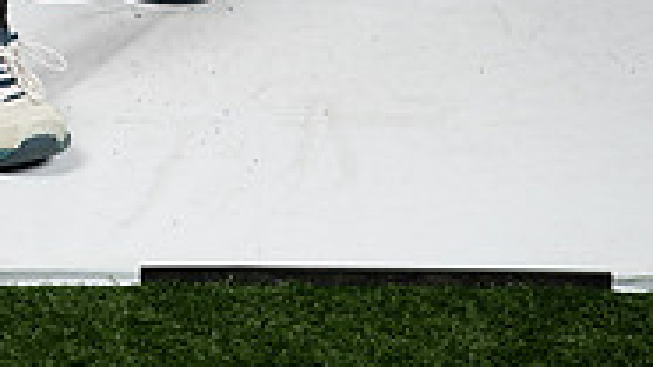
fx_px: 3082
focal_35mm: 178
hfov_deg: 12.1
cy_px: -374
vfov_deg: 6.6
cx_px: 152
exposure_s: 1/500
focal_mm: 70
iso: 200
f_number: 7.1
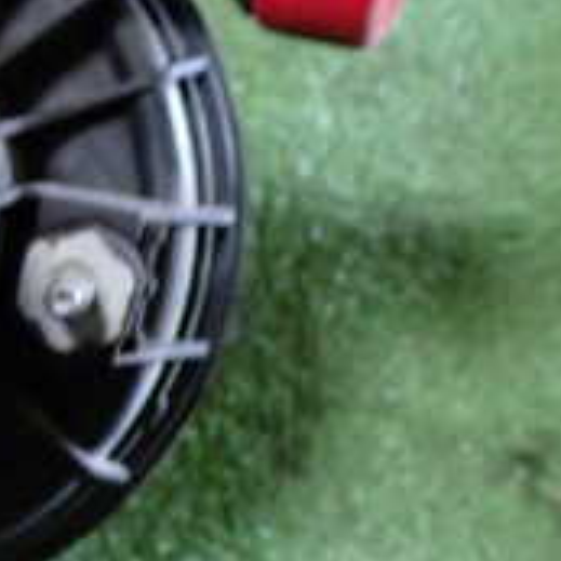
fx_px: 1687
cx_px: -204
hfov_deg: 17.5
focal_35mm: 92
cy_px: 152
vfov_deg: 18.8
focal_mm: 5.4
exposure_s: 1/30
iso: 320
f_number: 2.3
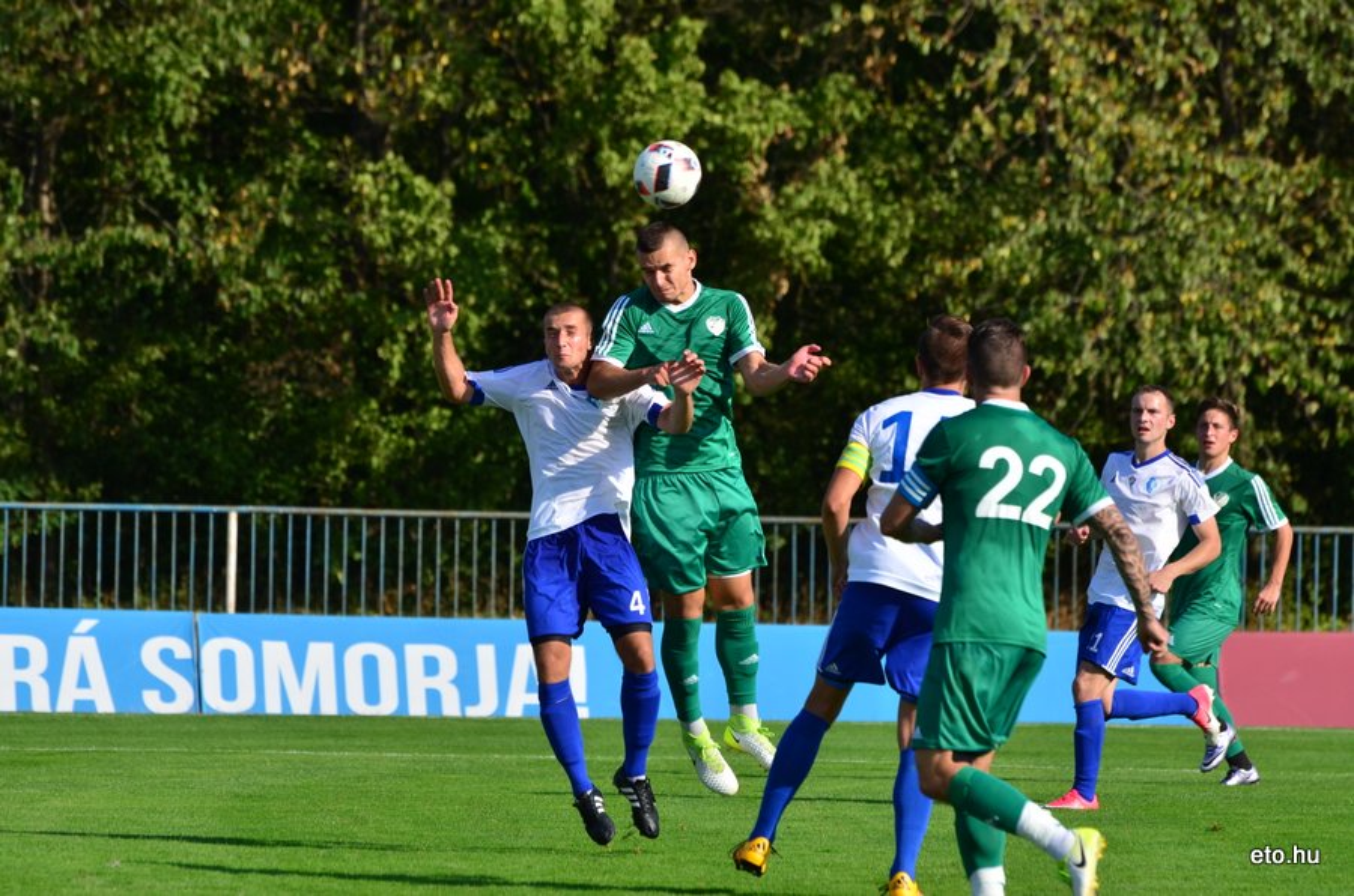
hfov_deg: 6.0
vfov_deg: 4.0
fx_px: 12948
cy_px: 448
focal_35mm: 345
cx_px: 677
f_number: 6.3
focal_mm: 230
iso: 250
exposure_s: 1/1250
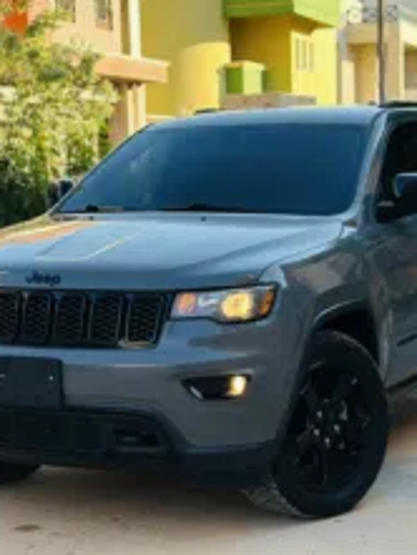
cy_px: 314
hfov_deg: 17.0
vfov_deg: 22.5
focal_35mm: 87
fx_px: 1396
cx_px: 201
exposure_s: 1/935
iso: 80
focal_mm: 6.86
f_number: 1.78
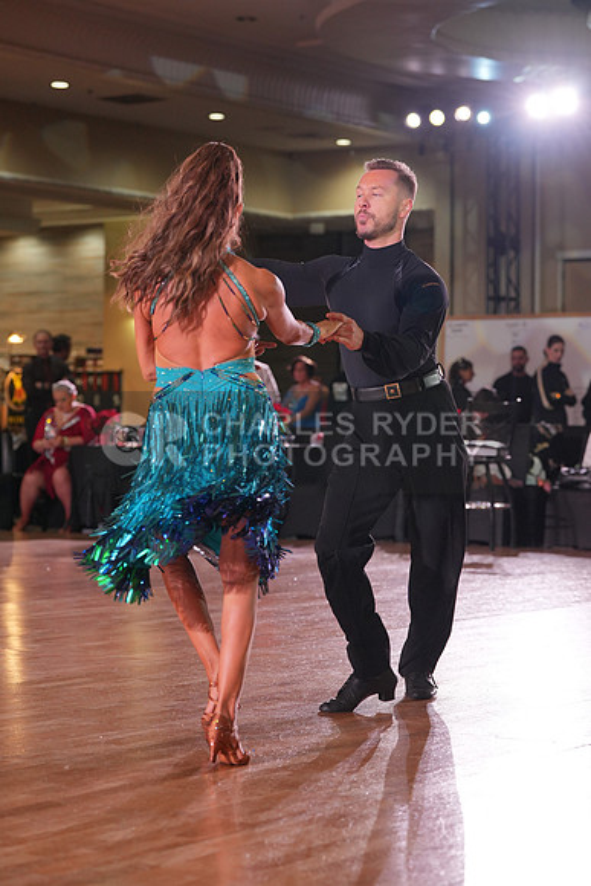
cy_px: 443
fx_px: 2190
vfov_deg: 22.9
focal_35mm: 89
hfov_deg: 15.4
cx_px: 296
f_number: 4
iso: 1250
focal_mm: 89
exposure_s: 1/400
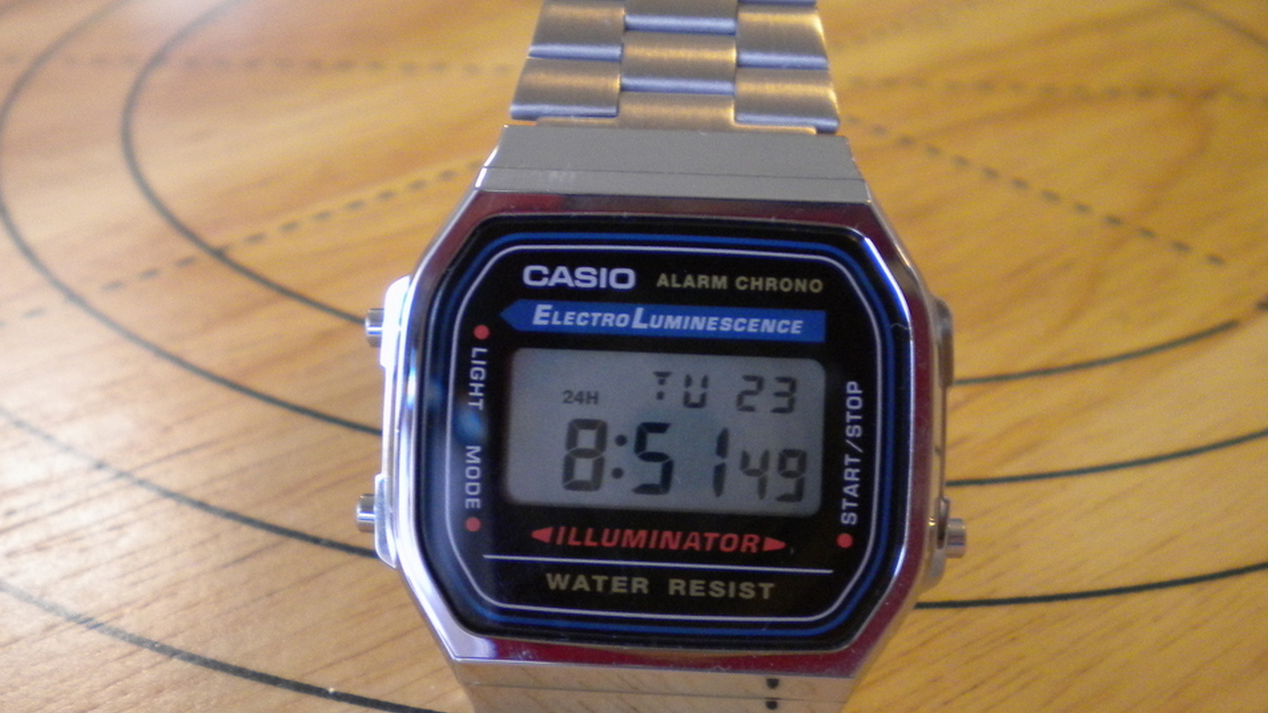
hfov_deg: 42.9
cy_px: 379
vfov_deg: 24.9
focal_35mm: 48
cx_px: 604
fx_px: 1614
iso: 393
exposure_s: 1/54.1
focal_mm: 6.3
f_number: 3.1
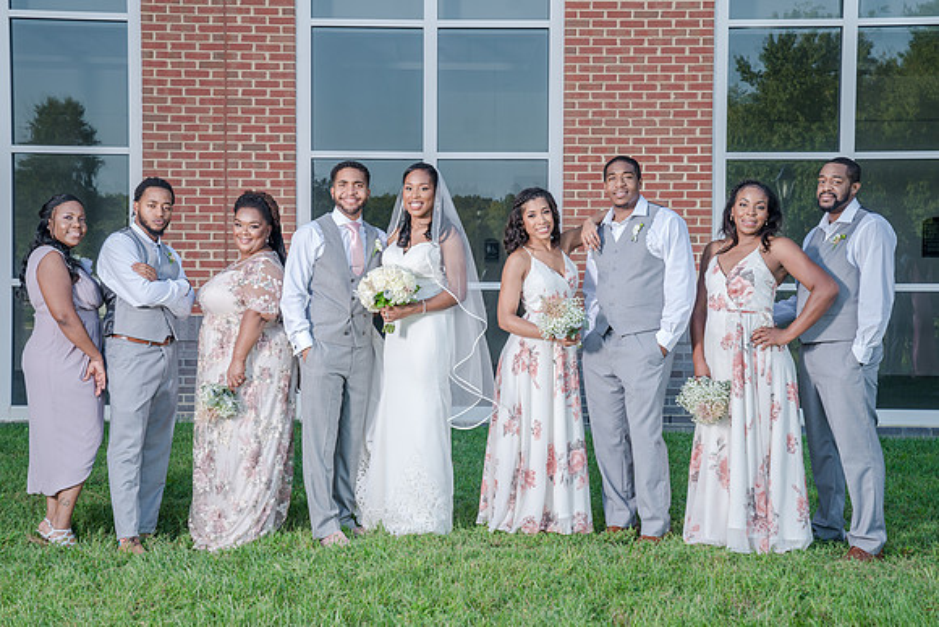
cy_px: 298
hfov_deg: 34.0
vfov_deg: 23.0
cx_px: 478
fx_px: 1537
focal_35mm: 59
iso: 200
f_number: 5.6
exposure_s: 1/200
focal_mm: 56
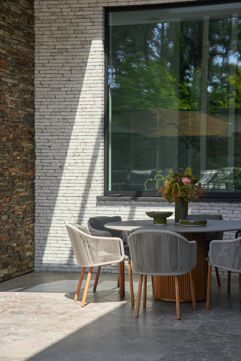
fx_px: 853
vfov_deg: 23.9
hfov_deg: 16.1
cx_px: 120
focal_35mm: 85
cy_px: 180
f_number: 9
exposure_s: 1/1000
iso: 400
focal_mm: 85
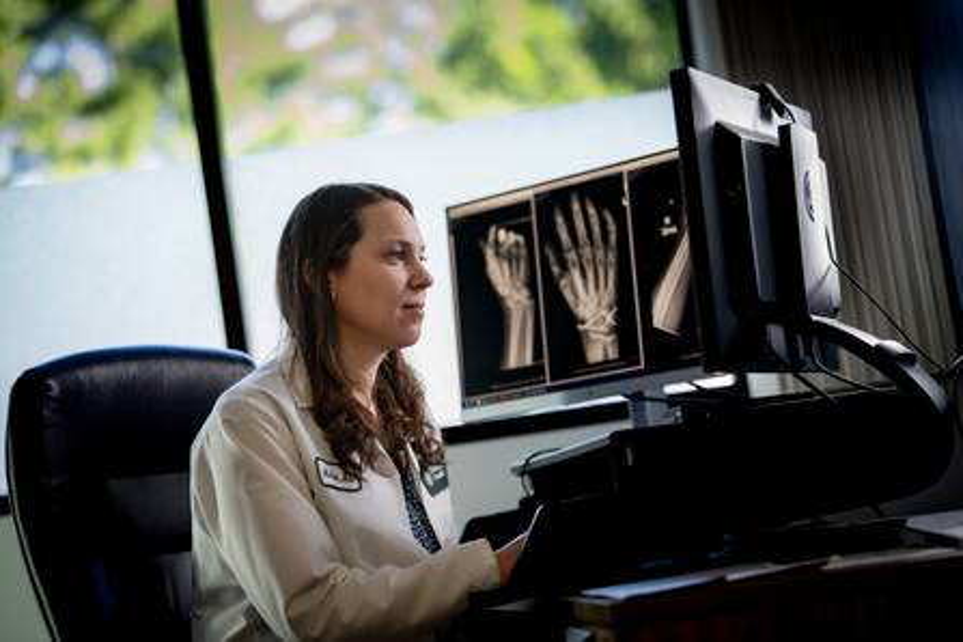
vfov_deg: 15.5
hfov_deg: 23.1
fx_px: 2354
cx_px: 482
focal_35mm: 88
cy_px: 321
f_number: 2.2
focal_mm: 88
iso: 500
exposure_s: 1/250
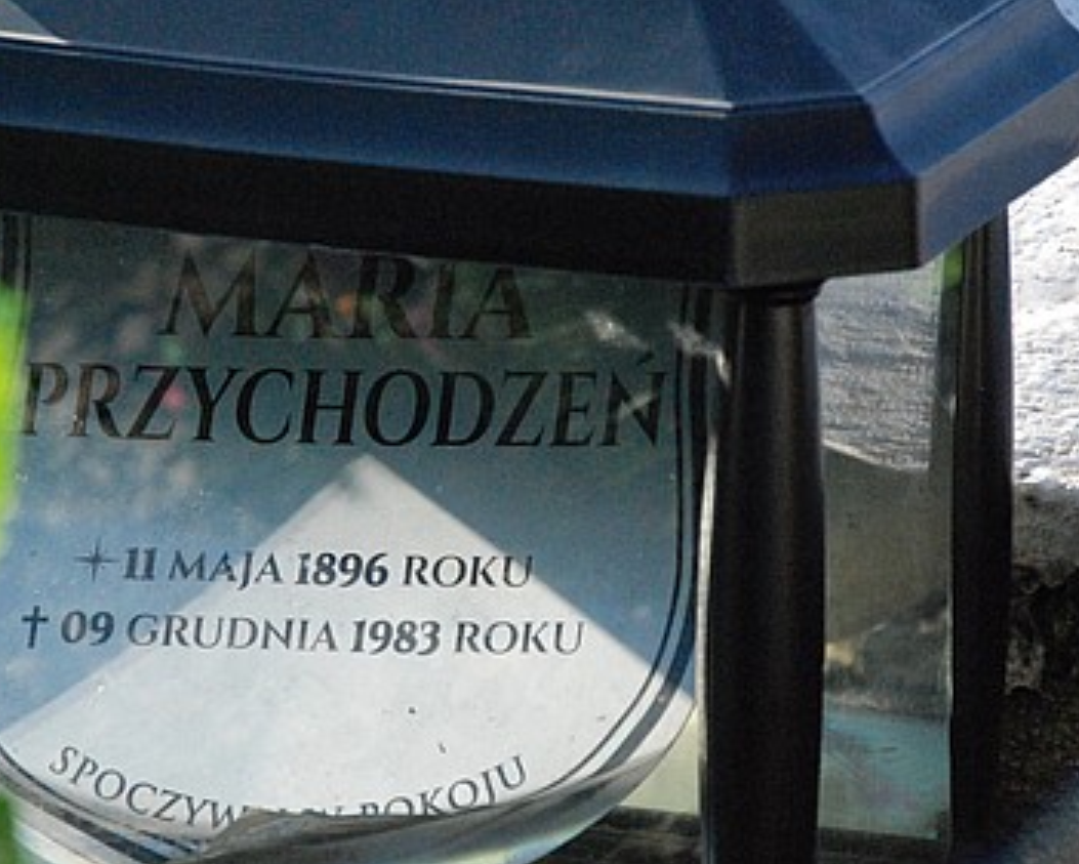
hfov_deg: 7.2
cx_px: 400
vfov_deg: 5.7
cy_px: 357
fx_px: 8620
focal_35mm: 270
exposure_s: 1/1250
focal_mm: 105
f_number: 5.6
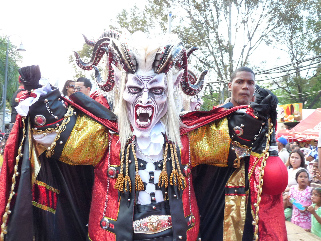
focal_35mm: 40
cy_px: 120
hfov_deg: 46.8
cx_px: 160
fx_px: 371
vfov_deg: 36.0
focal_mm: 4.8
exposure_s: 1/50
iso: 160
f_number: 2.8
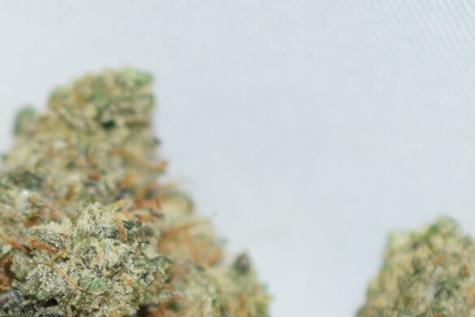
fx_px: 3458
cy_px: 533
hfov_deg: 7.8
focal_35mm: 262
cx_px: 92
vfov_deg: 5.2
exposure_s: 1/60
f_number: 3.2
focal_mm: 40
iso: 100
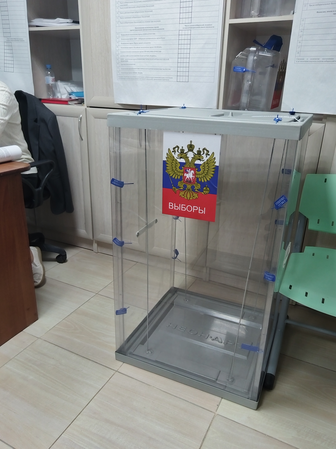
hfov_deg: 53.1
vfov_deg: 67.3
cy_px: 224
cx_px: 168
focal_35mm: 26
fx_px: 336
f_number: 1.9
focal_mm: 4.95
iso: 801
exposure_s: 1/50
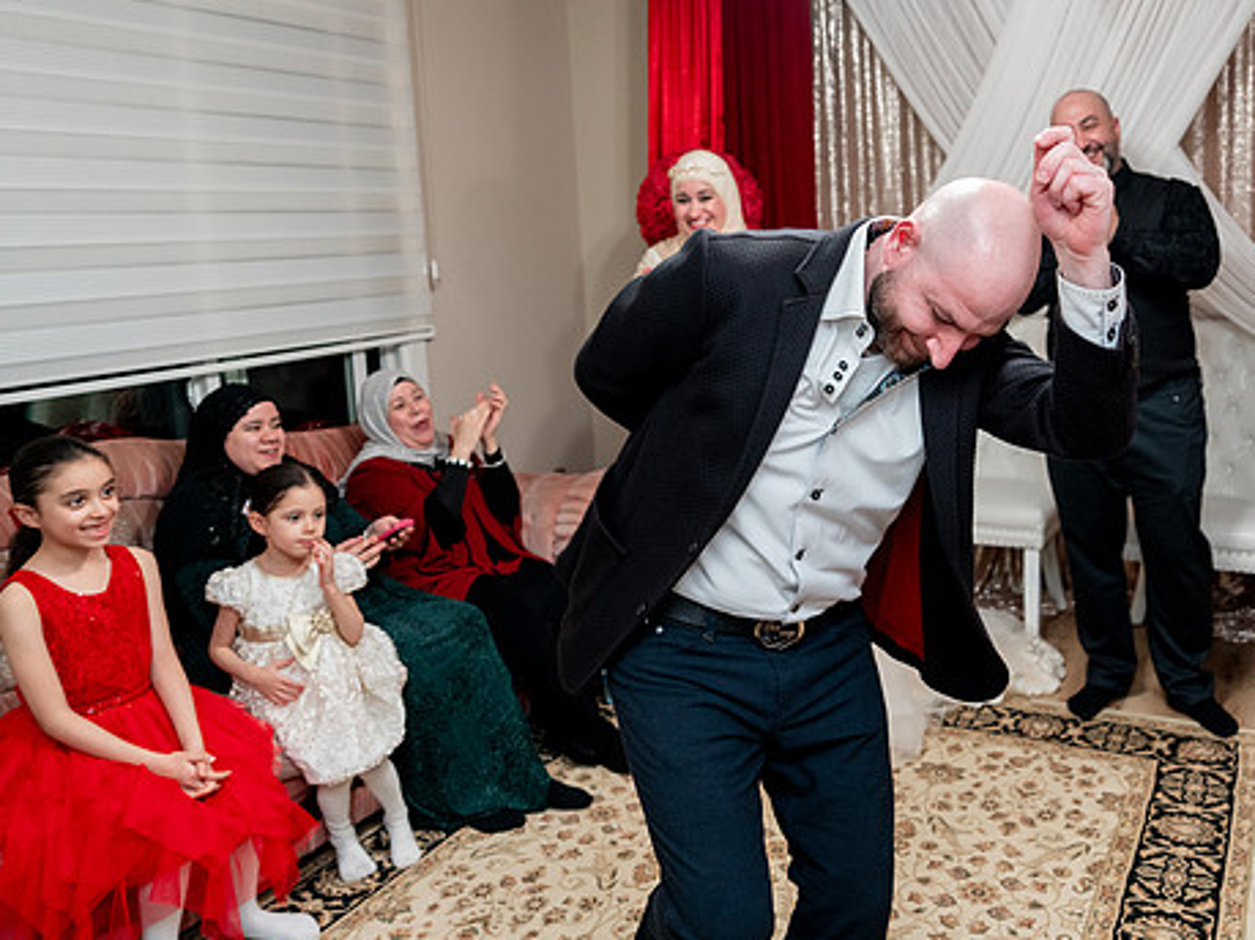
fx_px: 1160
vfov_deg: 44.0
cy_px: 391
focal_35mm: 32
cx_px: 826
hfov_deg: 55.8
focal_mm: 24
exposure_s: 1/160
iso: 1600
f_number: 2.8
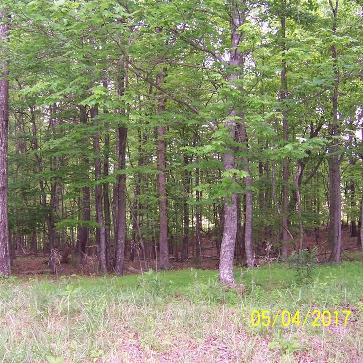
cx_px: 136
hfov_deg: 42.5
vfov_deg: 42.8
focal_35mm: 39
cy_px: 182
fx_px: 463
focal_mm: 5.5
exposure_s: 1/90
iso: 140
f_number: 2.8
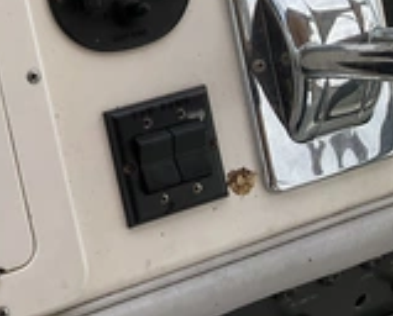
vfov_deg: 21.3
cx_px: -94
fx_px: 828
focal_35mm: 71
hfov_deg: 24.0
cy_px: 57
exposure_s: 1/1015
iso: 25
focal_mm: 3
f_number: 1.8
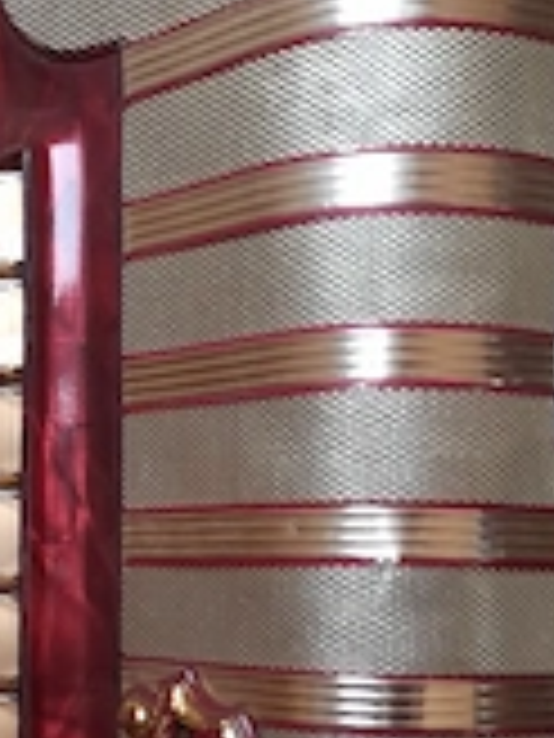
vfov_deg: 30.2
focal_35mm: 61
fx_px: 1302
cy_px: 675
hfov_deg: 23.6
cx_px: 104
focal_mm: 4.6
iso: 400
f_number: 2
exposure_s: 1/33
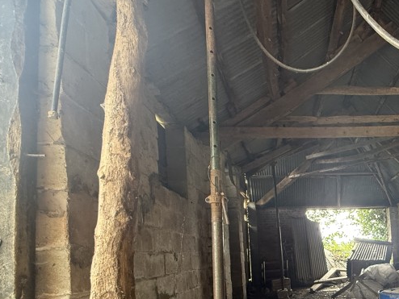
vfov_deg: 45.9
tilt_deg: +2.6
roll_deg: +3.2
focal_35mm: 29
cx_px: 363
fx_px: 334
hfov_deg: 53.4
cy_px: 237
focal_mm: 2.22
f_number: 2.2
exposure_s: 1/67
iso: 320
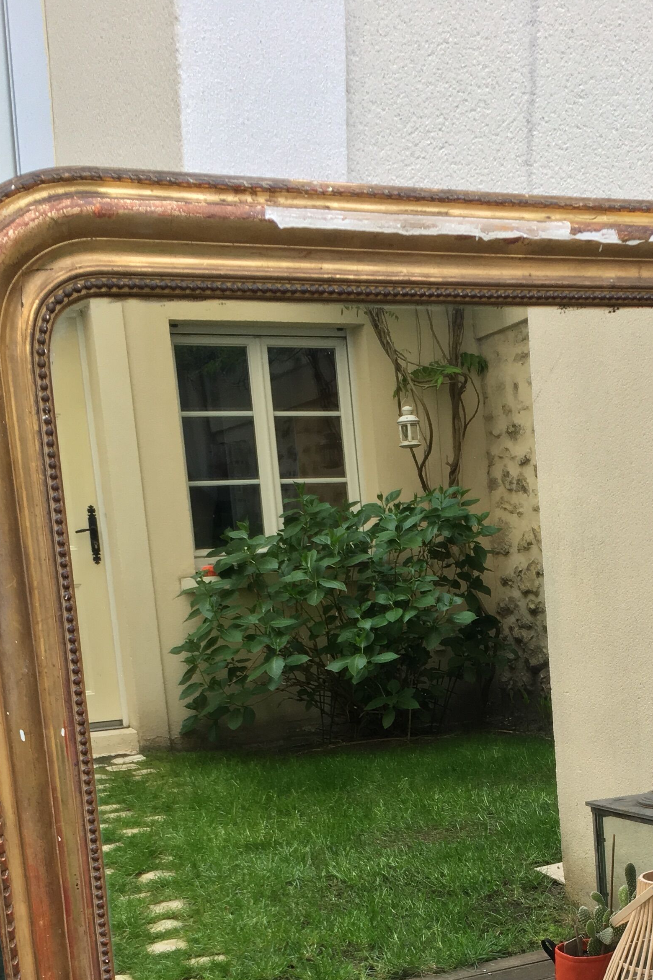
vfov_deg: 36.3
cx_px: 481
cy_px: 841
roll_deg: -2.3
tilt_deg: -20.9
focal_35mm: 52
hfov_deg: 25.7
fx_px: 1415
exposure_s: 1/100
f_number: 2.2
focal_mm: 4.15
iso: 32
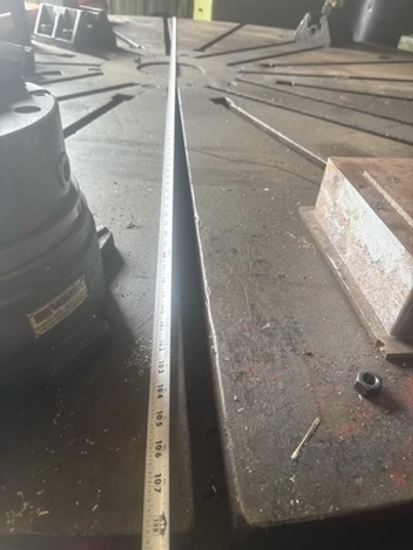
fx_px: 382
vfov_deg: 71.6
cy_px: 275
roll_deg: -3.4
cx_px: 206
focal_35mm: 24
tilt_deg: -37.6
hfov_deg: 56.8
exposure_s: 1/121
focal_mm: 6.76
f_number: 1.78
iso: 200
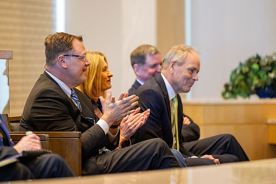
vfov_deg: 5.9
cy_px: 78
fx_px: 1786
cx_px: 121
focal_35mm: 233
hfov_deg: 8.8
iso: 3200
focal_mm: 200
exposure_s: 1/320
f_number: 2.8
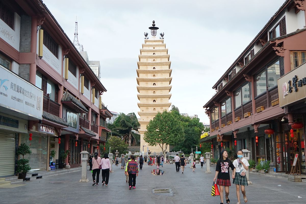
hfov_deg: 46.4
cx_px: 153
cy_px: 102
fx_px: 357
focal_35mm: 42
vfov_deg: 31.9
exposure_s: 1/320
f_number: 4
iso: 640
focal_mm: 28
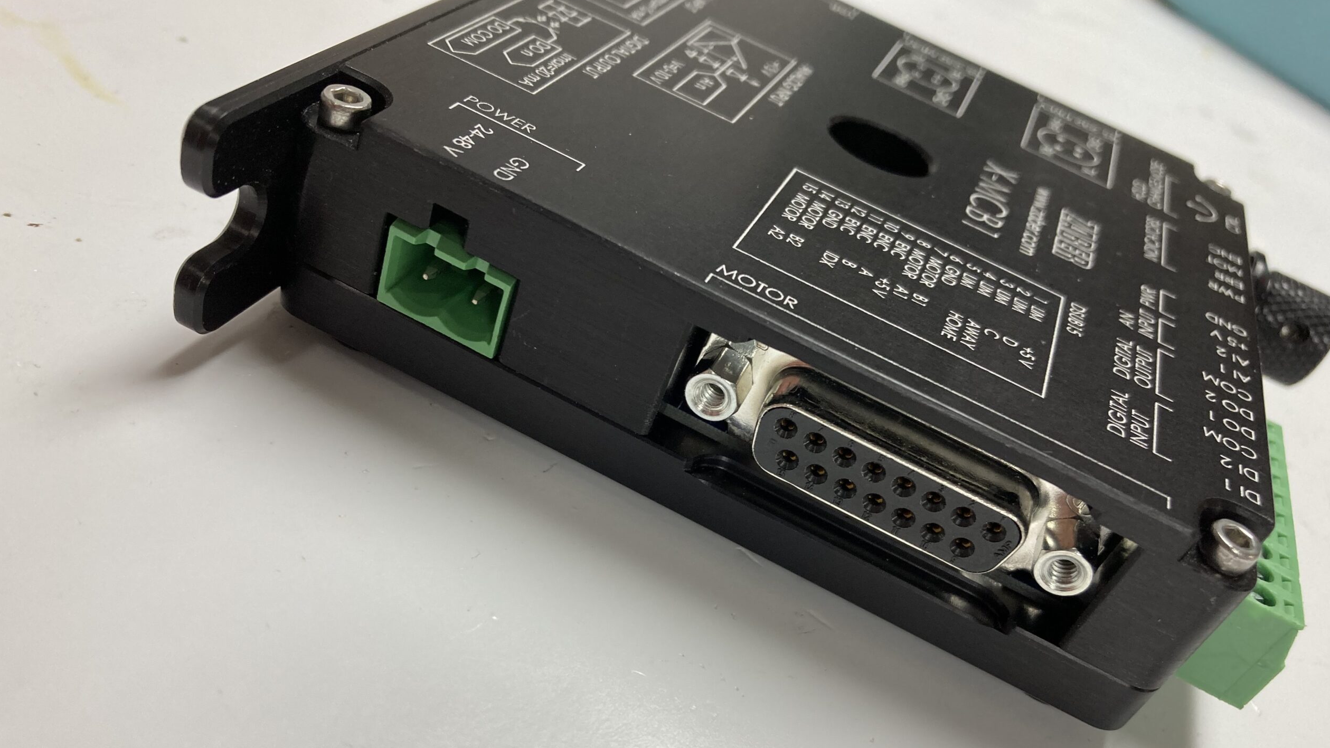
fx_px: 1093
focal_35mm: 31
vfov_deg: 37.5
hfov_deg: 62.6
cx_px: 657
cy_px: 474
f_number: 1.8
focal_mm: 3.99
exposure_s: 1/60
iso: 50
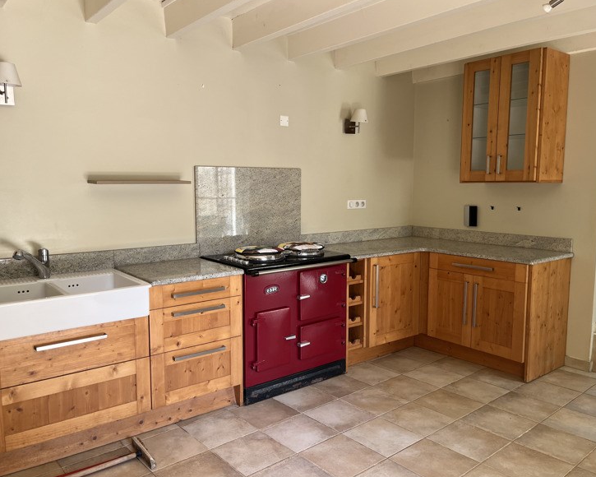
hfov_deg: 62.2
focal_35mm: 28
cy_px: 238
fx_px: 494
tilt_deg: -6.4
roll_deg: +0.0
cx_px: 289
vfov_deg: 51.5
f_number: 1.6
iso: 64
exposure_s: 1/121
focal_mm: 5.1
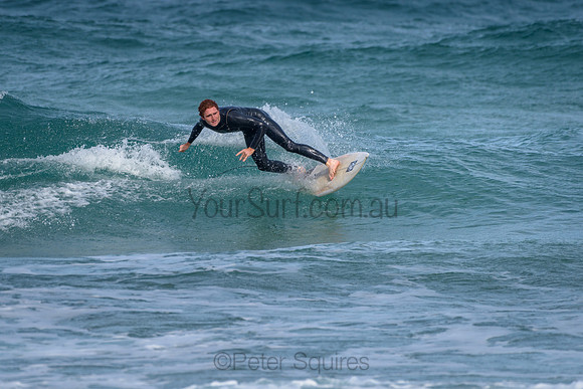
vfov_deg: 2.2
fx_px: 9925
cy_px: 151
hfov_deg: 3.4
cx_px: 239
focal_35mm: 613
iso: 180
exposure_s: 1/2000
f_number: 5.6
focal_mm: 500
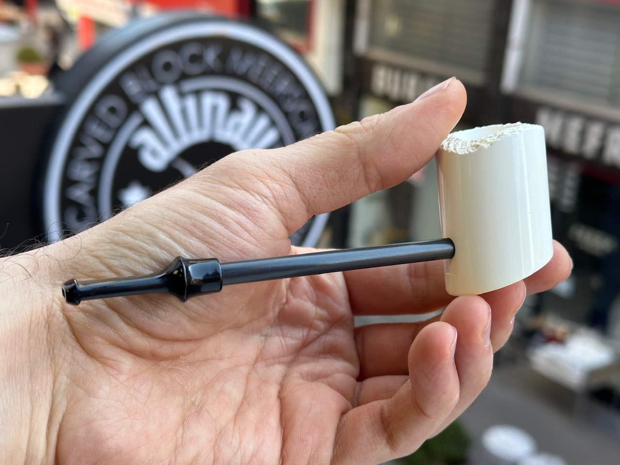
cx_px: 310
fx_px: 860
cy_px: 232
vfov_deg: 30.3
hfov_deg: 39.7
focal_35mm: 48
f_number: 1.78
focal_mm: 6.86
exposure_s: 1/259
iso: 64
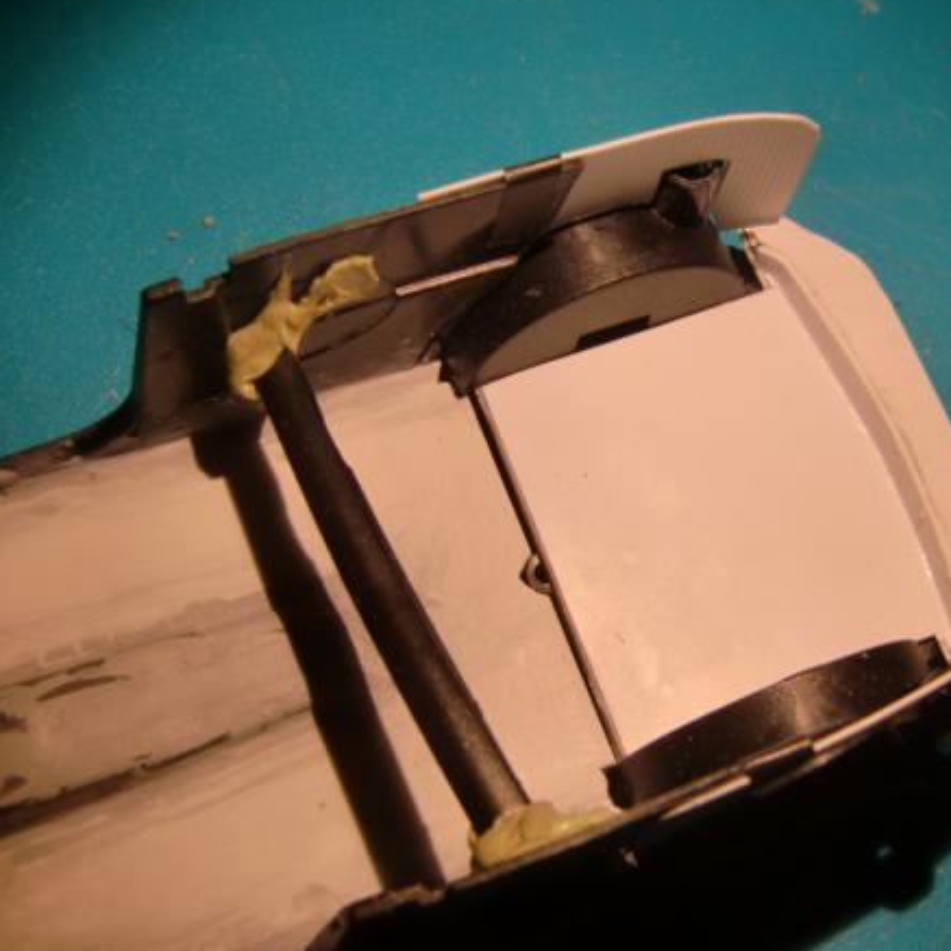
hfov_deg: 38.2
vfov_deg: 38.3
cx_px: 553
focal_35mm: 44
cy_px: 490
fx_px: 1368
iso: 64
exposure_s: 1/125
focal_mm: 6.1
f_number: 3.6
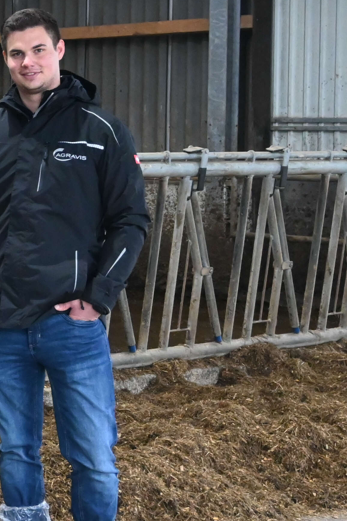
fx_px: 1567
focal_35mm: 108
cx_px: -276
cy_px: 210
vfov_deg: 18.8
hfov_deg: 11.7
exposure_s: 1/125
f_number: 4
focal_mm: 22.5
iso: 2800
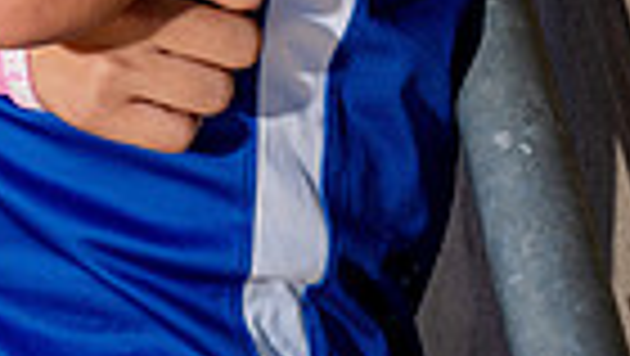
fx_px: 2809
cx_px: 104
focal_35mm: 168
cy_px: -581
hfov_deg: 12.7
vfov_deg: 6.8
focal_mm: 50
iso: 100
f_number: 8
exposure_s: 1/250
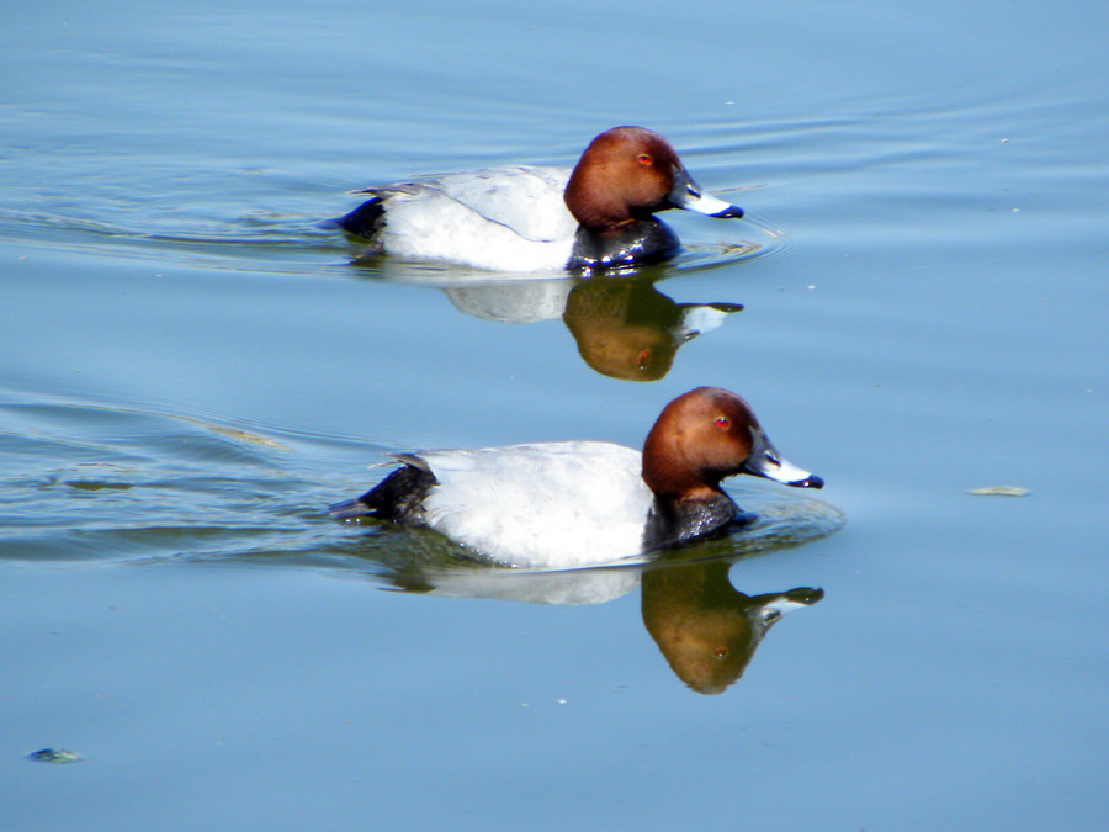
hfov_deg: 3.2
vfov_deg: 2.4
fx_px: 19991
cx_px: 554
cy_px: 416
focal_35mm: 624
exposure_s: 1/335
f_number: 5
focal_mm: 110.4
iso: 64
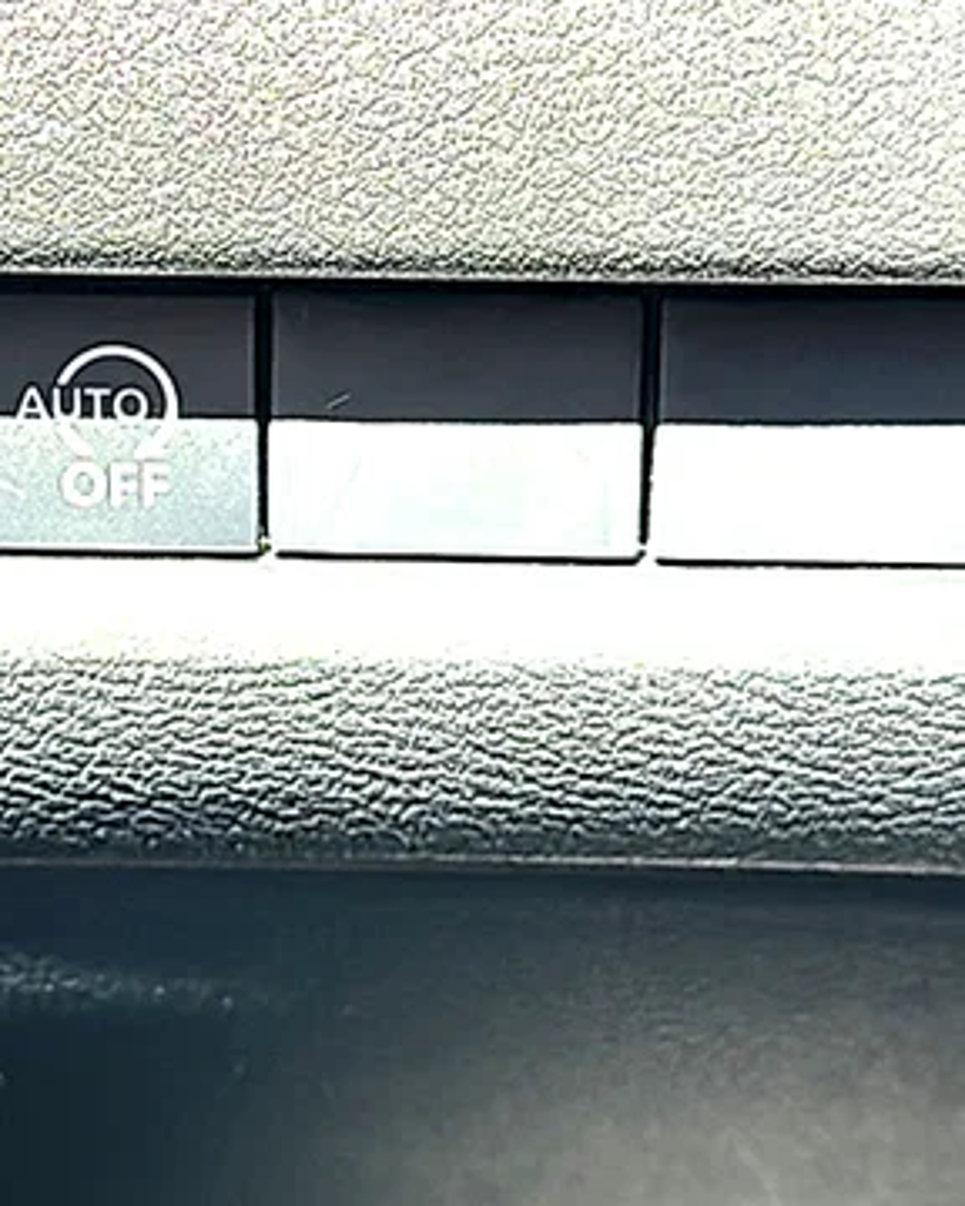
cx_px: 154
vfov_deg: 20.6
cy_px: 504
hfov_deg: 16.4
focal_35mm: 93
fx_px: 3320
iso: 64
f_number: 1.78
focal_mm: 6.86
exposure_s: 1/188
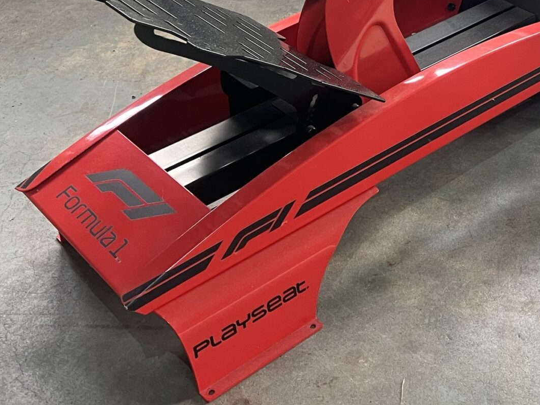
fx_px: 982
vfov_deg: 22.1
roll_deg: -0.8
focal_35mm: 63
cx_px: 489
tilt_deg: -25.7
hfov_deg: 29.4
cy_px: -36
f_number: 1.5
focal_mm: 5.7
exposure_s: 1/50
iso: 100
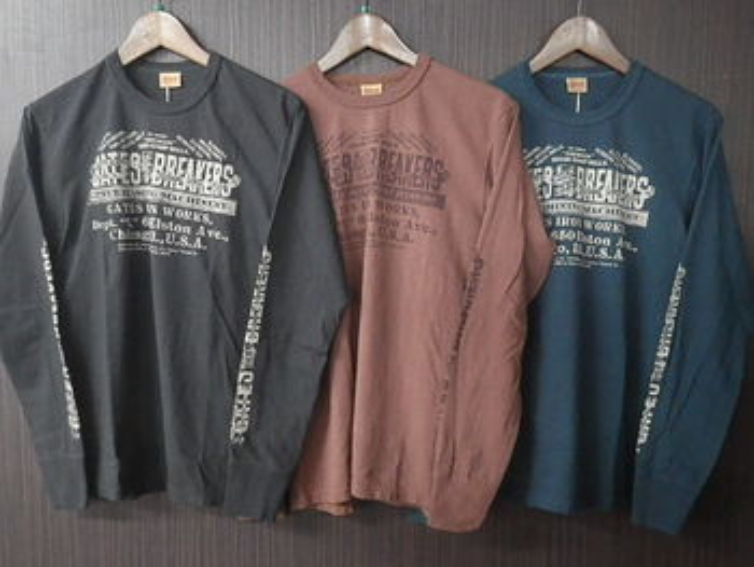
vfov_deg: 49.8
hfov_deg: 63.4
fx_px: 610
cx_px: 377
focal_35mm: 28
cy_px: 284
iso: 800
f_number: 3.5
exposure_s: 1/20
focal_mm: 5
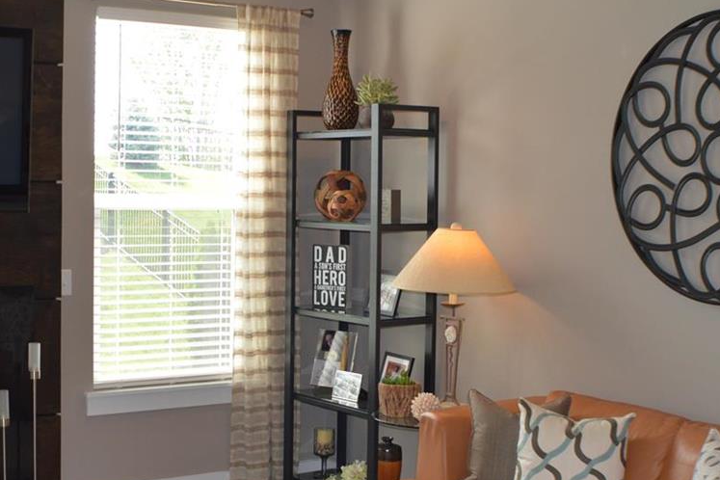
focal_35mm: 77
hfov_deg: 26.1
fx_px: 1540
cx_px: 215
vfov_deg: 17.7
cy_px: 263
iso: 320
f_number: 4
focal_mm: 24
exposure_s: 1/125
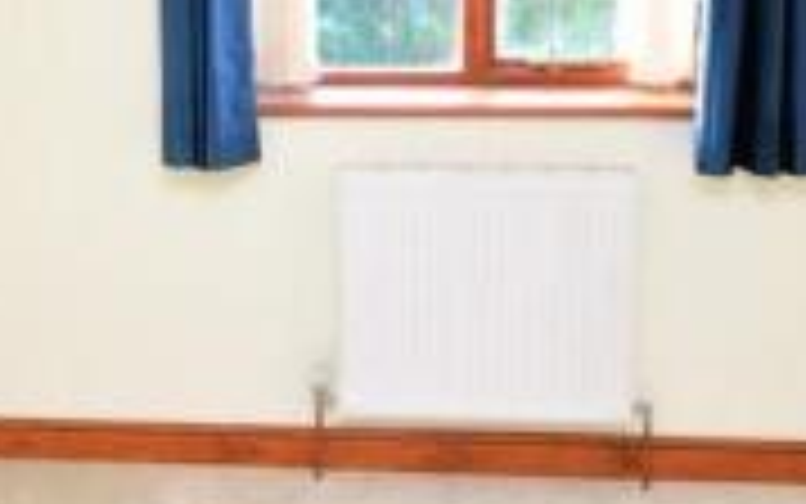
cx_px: 221
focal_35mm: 56
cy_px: 76
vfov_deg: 22.7
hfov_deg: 35.6
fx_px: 1230
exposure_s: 1/60
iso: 800
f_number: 4
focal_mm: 10
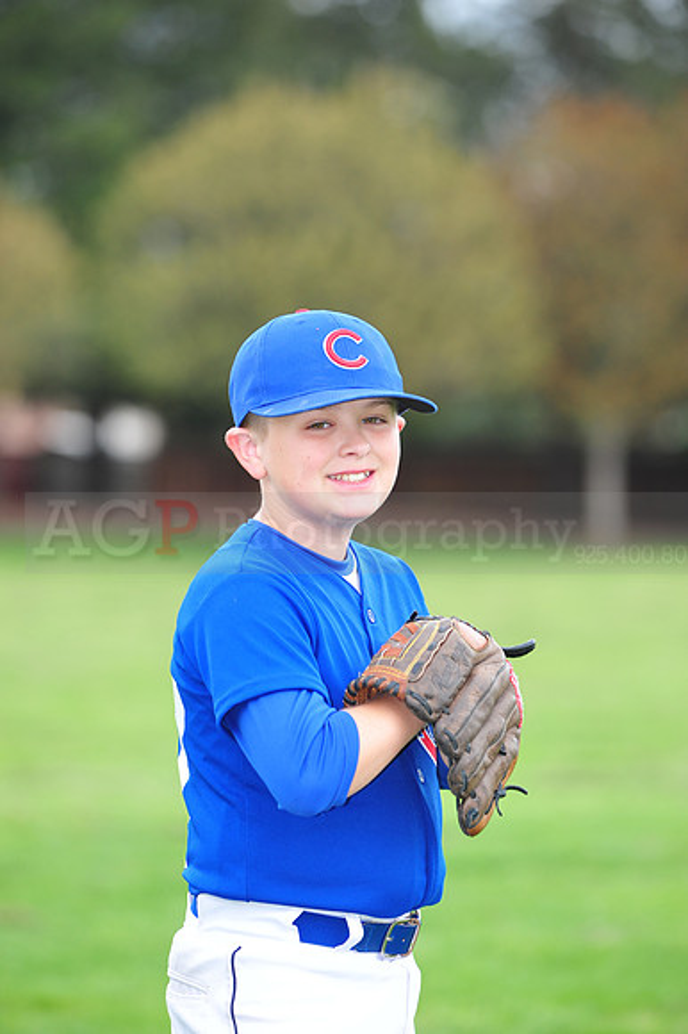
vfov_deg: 10.3
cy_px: 517
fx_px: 5740
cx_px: 344
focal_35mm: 200
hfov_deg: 6.9
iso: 400
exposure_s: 1/320
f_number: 5
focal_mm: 200
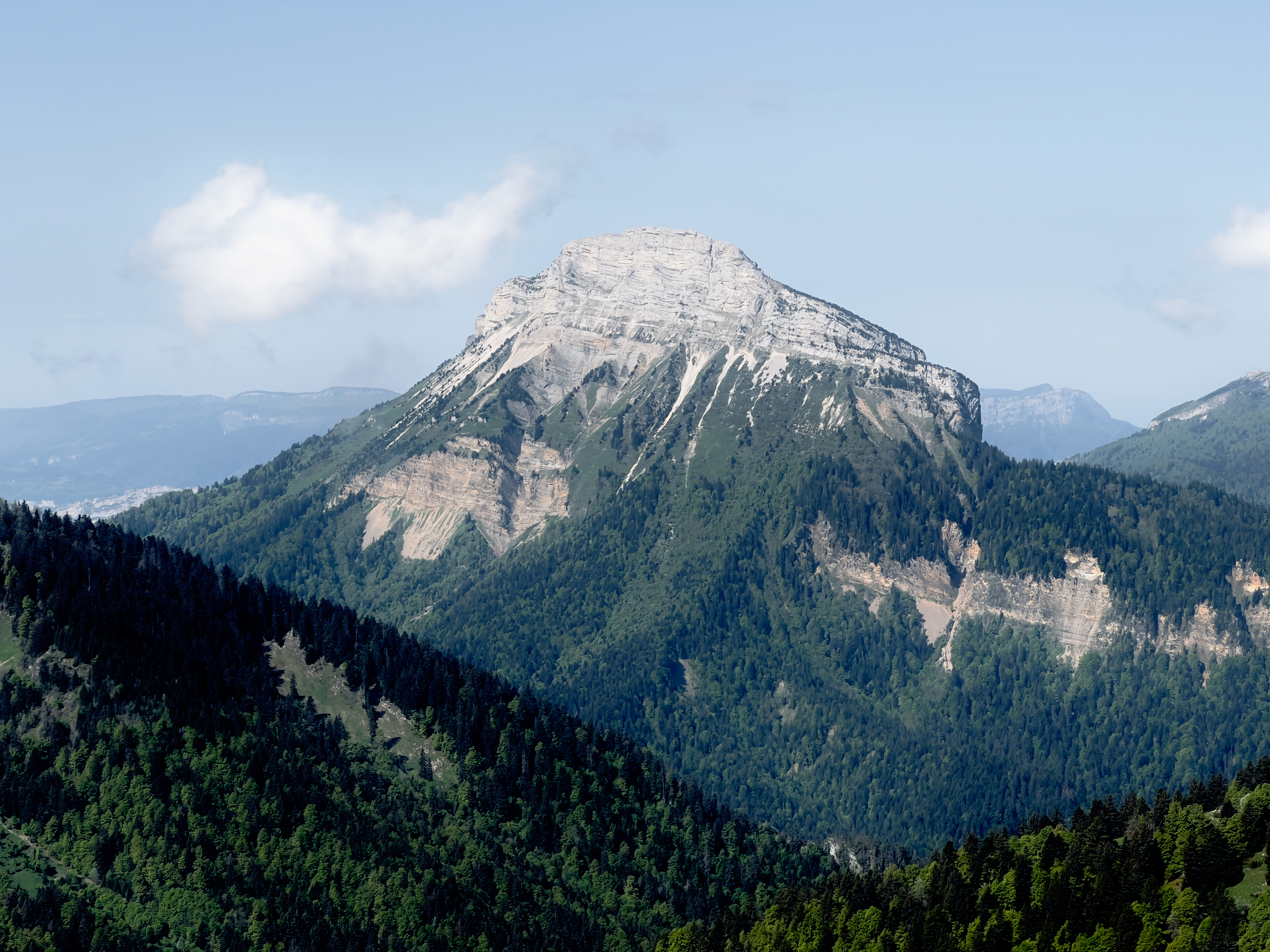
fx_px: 2825
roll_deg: +2.1
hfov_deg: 25.3
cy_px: 476
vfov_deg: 19.1
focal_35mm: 77
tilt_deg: -2.0
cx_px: 635
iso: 32
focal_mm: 9
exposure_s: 1/763
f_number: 2.8
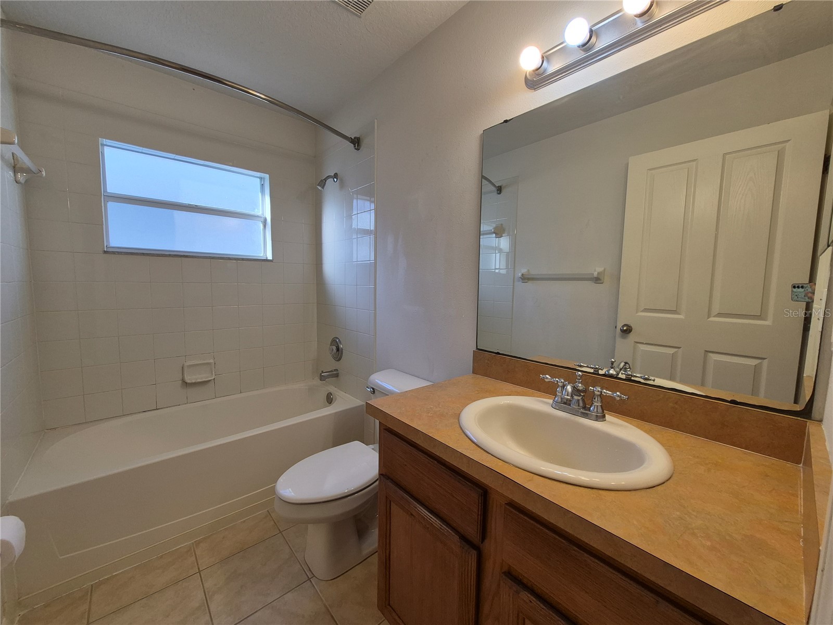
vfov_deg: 89.9
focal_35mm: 13
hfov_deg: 106.2
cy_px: 312
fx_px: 313
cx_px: 416
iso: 64
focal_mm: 1.74
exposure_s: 1/120
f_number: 2.2
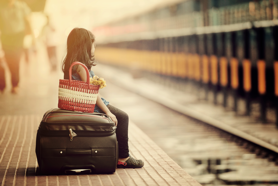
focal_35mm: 200
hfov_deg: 10.3
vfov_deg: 6.9
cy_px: 93
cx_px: 139
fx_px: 1545
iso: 1000
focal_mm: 200
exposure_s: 1/80
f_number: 2.8
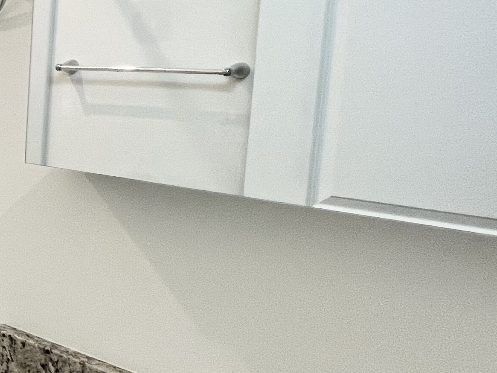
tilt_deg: -6.2
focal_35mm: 45
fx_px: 646
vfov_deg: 31.9
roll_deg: -0.5
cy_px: 117
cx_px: -332
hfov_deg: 24.9
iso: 125
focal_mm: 1.57
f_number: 1.8
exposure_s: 1/120
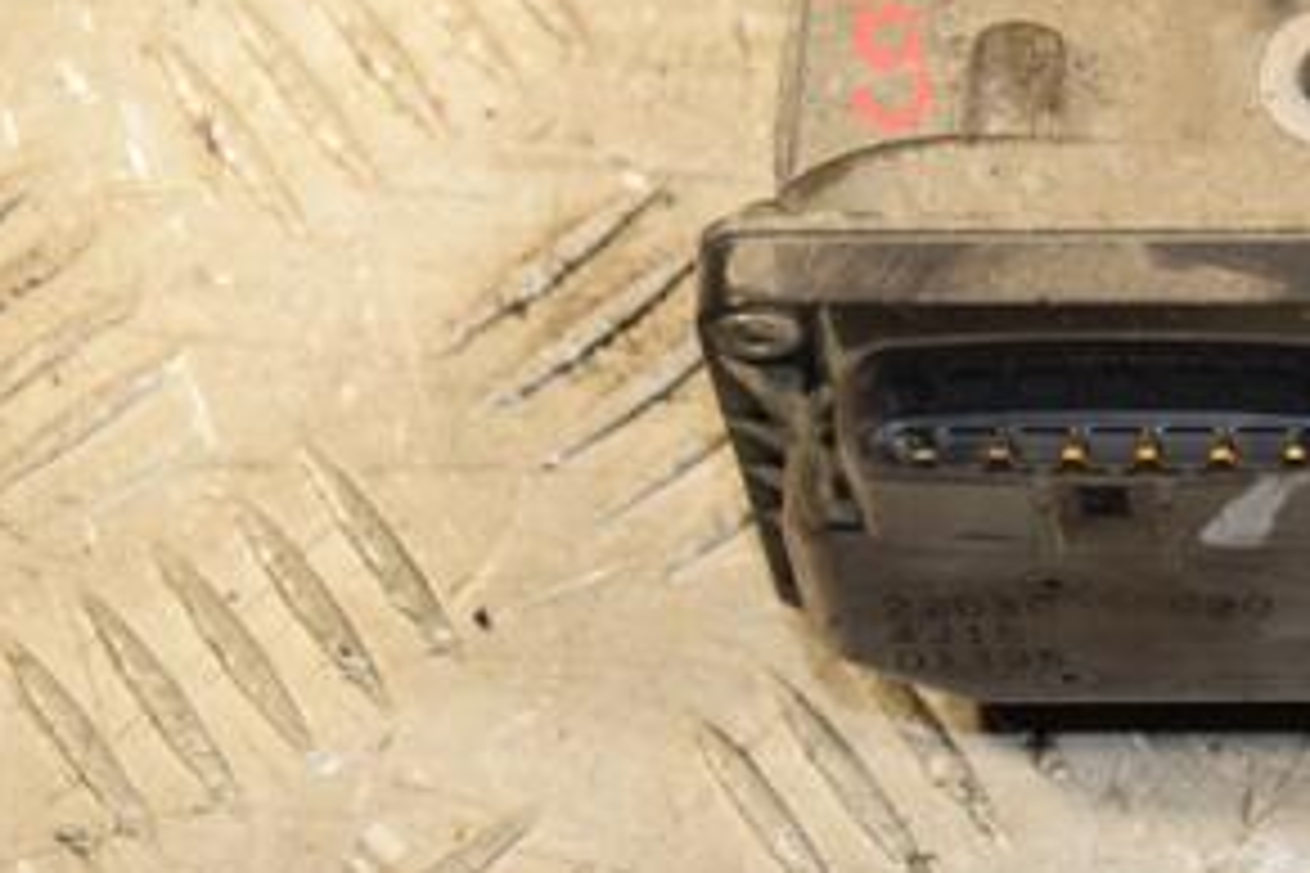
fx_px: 5858
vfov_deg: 8.5
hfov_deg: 12.6
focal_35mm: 161
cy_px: 68
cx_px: 1296
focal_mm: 52
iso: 800
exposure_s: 1/200
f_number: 5.6
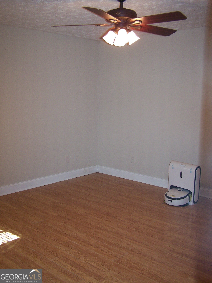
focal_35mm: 38
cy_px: 142
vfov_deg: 49.0
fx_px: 310
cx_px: 106
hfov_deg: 37.7
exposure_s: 1/60
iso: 160
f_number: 2.8
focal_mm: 6.3
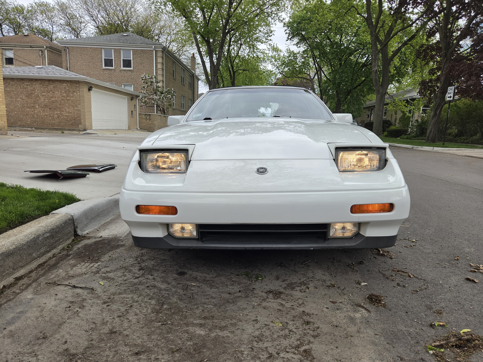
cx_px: 242
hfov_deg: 73.9
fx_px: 321
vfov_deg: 58.9
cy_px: 181
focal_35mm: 23
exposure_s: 1/2105
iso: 80
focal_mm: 5.4
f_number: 1.8
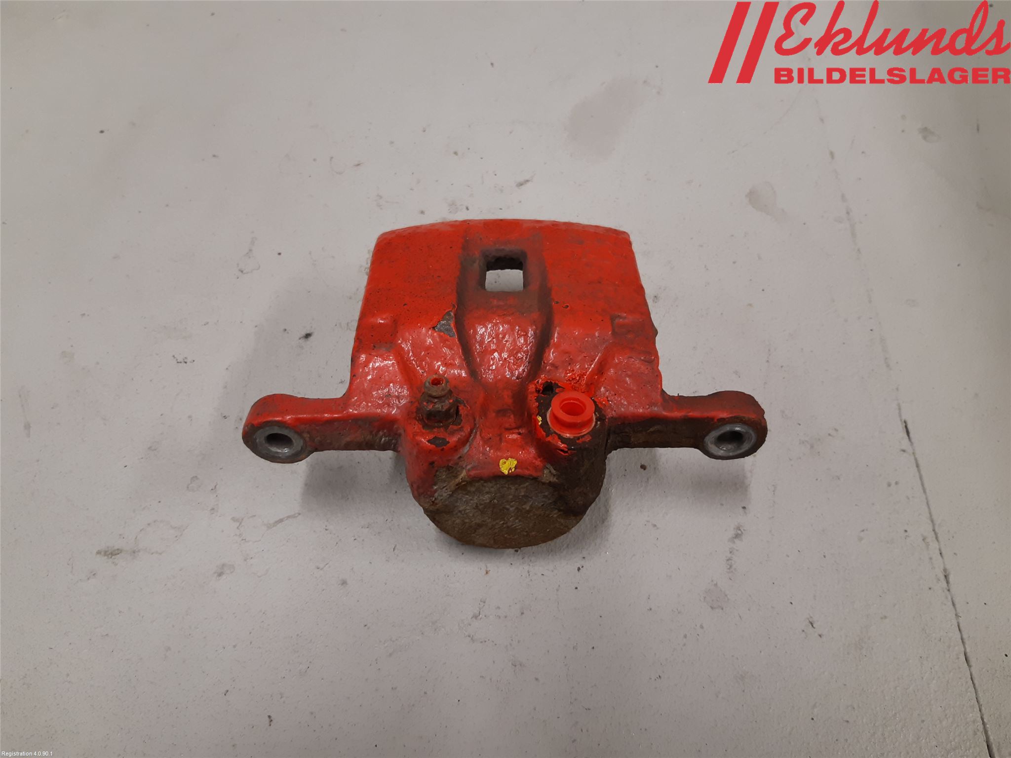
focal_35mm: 26
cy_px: 379
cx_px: 506
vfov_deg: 53.1
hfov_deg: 67.3
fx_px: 759
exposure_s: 1/50
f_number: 1.7
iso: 125
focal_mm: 3.93
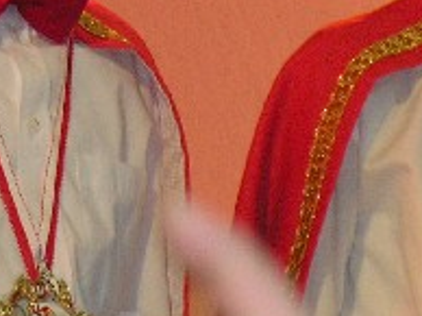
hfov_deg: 2.1
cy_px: -50
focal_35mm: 929
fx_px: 11311
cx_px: 235
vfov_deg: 1.6
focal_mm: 57.3
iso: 200
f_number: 4.3
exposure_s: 1/30
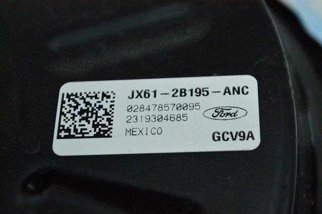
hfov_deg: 24.6
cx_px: 161
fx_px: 737
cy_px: 107
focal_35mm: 82
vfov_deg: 16.5
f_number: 6.3
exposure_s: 1/640
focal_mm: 55
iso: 6400
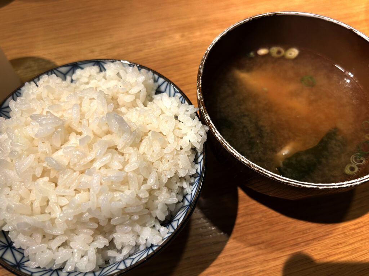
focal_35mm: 26
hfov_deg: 67.3
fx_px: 277
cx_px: 184
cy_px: 138
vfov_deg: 53.1
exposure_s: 1/60
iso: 80
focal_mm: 5.7
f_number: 1.5
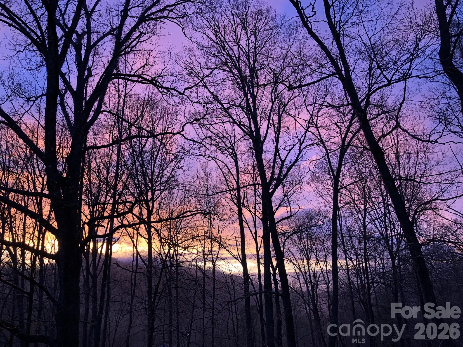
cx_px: 232
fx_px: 375
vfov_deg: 49.7
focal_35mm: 28
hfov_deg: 63.4
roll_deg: +1.1
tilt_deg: +16.0
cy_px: 174
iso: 125
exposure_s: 1/60
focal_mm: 4
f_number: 1.8
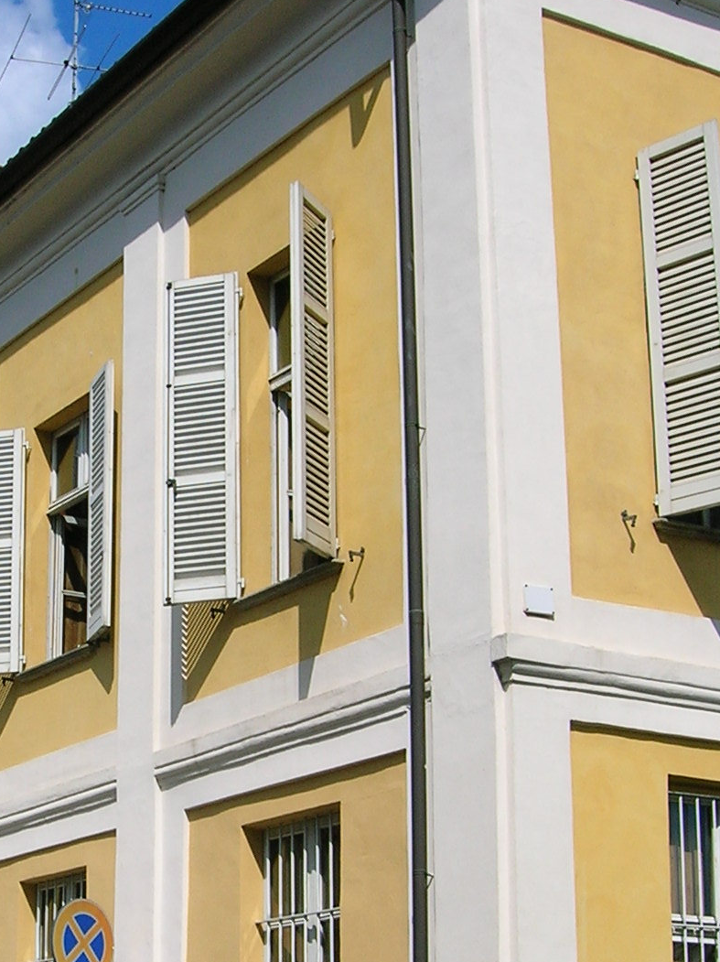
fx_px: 2054
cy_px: 697
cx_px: 120
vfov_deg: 26.1
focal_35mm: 74
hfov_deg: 19.6
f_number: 4.9
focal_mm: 5.7
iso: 50
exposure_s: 1/630
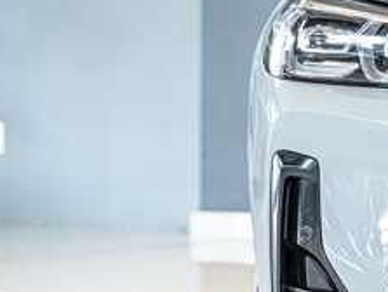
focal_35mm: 251
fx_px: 2818
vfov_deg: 5.9
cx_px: 798
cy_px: 45
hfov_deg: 7.5
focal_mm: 57
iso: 800
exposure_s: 1/125
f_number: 3.2
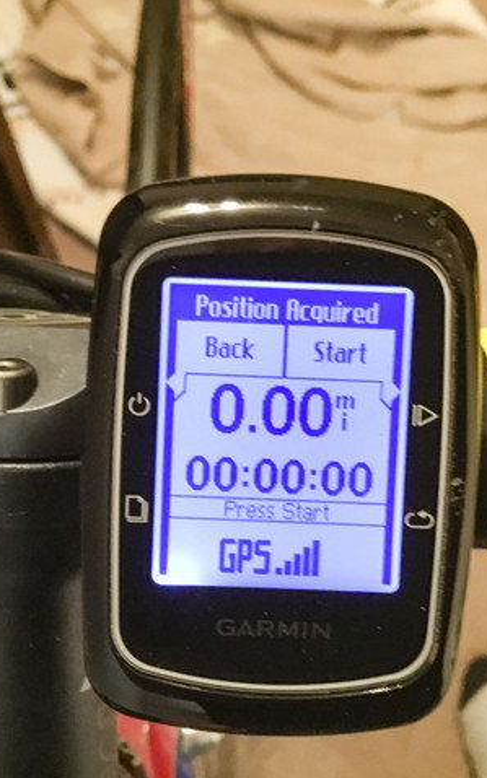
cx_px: 210
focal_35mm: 44
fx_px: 934
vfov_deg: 45.3
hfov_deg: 29.2
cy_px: 389
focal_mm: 3.3
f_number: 2.4
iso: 400
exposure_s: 1/15
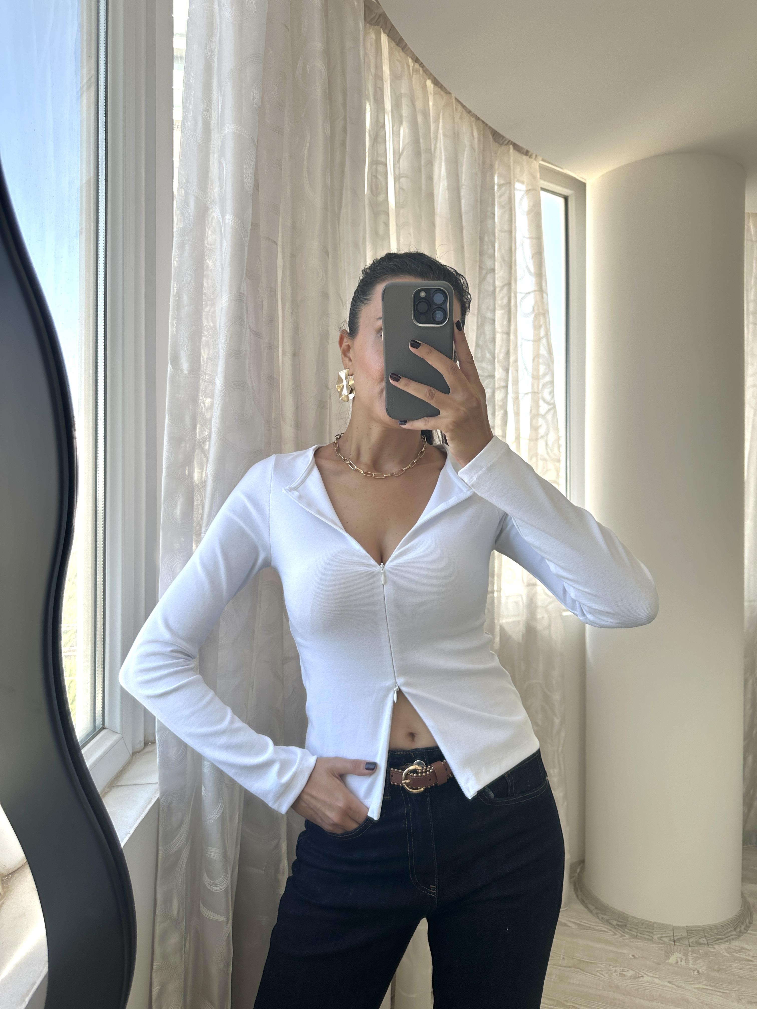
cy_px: 504
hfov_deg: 56.8
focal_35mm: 24
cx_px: 378
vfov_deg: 71.6
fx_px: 700
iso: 80
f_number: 1.78
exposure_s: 1/501
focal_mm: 6.86
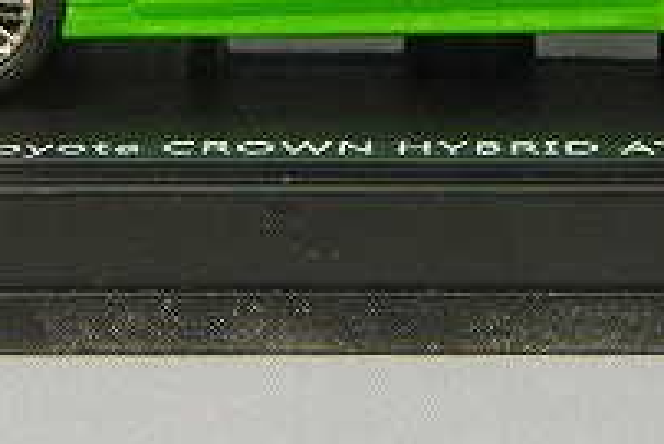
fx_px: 6552
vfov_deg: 3.9
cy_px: -192
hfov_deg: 5.8
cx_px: 444
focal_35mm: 355
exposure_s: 1
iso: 400
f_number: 32
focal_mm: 75
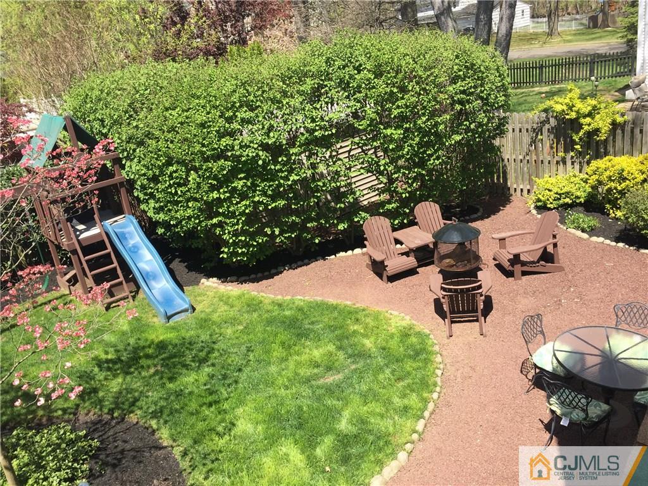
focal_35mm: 29
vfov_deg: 48.2
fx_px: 543
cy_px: 243
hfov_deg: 61.7
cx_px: 324
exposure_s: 1/791
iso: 32
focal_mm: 4.15
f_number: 2.2
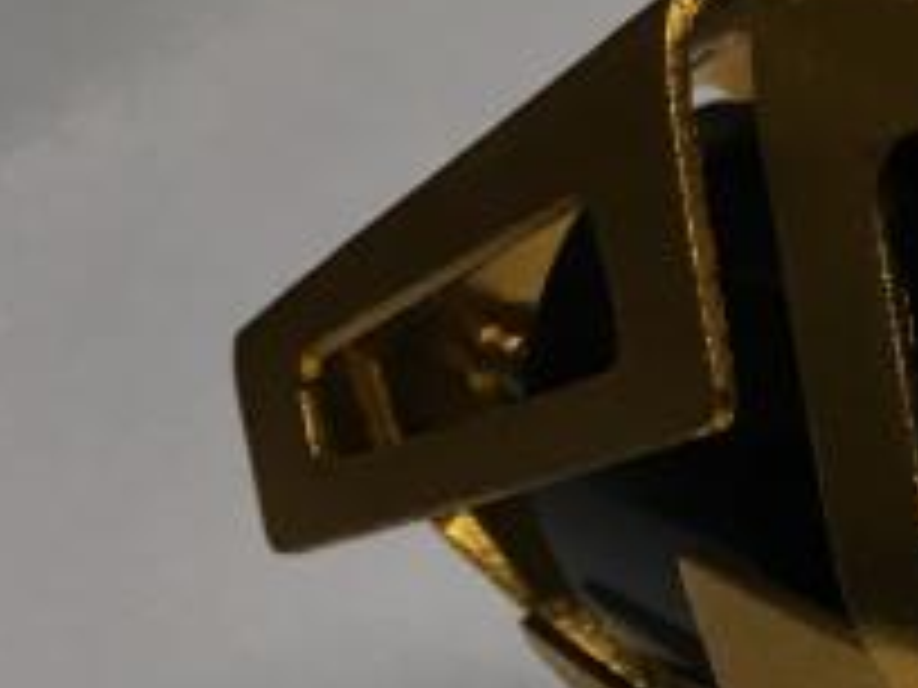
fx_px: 3023
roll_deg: +4.4
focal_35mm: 114
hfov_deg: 14.8
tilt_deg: -36.2
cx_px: 1706
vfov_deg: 12.6
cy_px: 859
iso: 32
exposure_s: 1/30
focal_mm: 4.15
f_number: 2.2
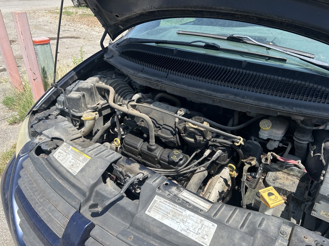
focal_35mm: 26
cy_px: 123
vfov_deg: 53.1
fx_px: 247
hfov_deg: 67.3
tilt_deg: -28.1
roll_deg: +0.7
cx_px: 164
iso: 50
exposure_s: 1/2457
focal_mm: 5.7
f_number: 1.5
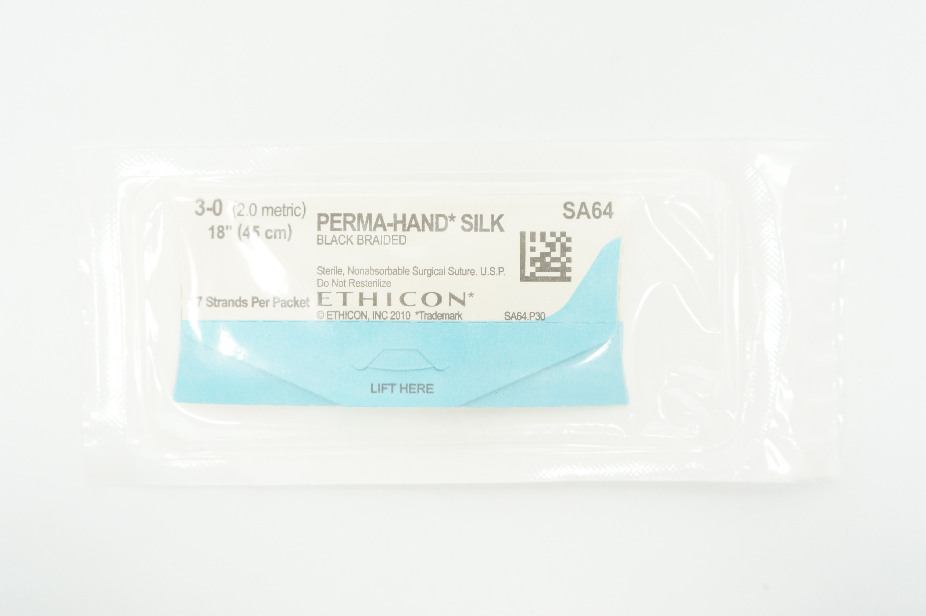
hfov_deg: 49.6
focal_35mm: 39
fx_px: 1002
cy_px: 308
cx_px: 463
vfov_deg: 34.1
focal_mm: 26
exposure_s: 1/60
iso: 400
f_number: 4
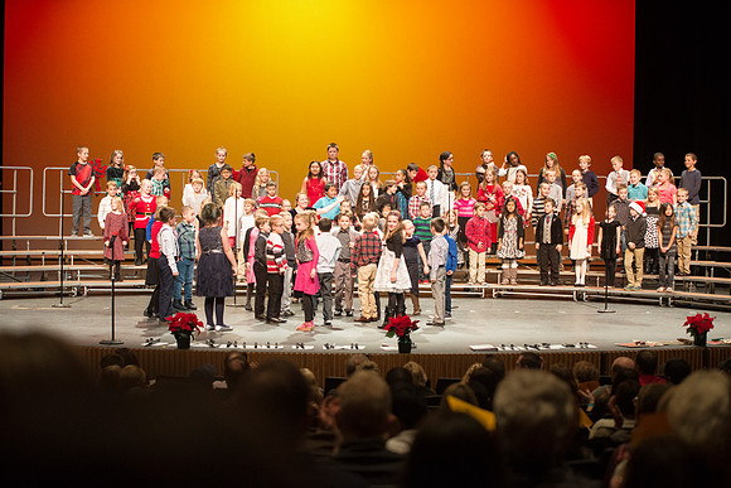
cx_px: 366
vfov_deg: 19.5
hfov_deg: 28.8
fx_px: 1422
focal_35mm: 70
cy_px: 244
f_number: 2.8
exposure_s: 1/160
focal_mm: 70
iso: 2500
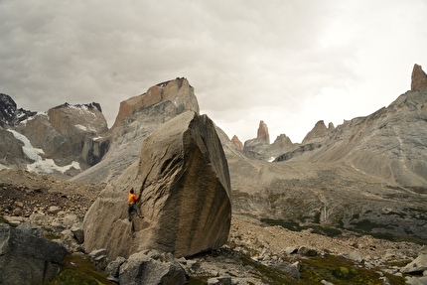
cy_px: 142
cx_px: 214
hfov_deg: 60.3
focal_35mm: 31
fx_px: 368
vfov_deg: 42.4
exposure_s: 1/800
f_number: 8
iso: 800
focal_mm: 31
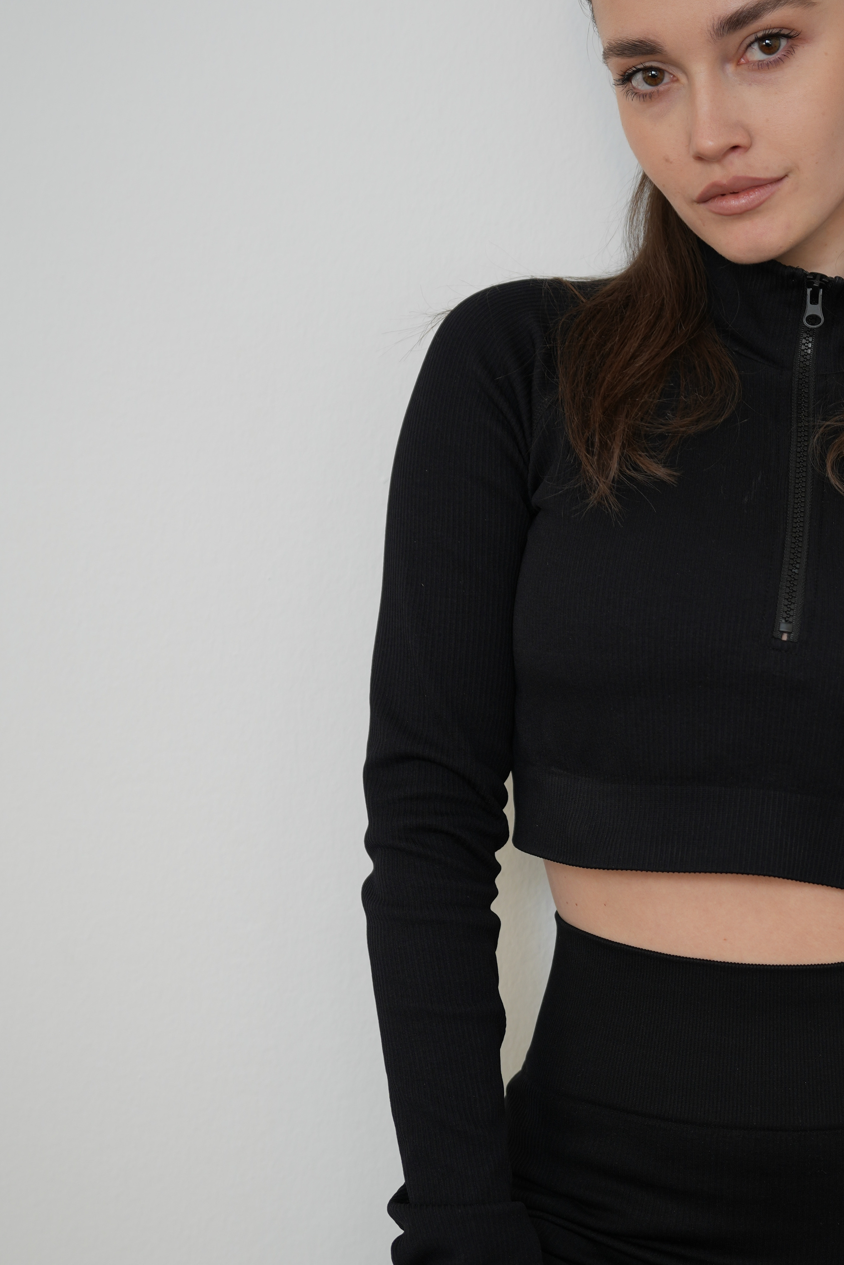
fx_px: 3044
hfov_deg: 15.6
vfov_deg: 23.5
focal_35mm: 87
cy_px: 676
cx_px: 723
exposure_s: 1/50
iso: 160
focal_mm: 49.9
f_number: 2.8
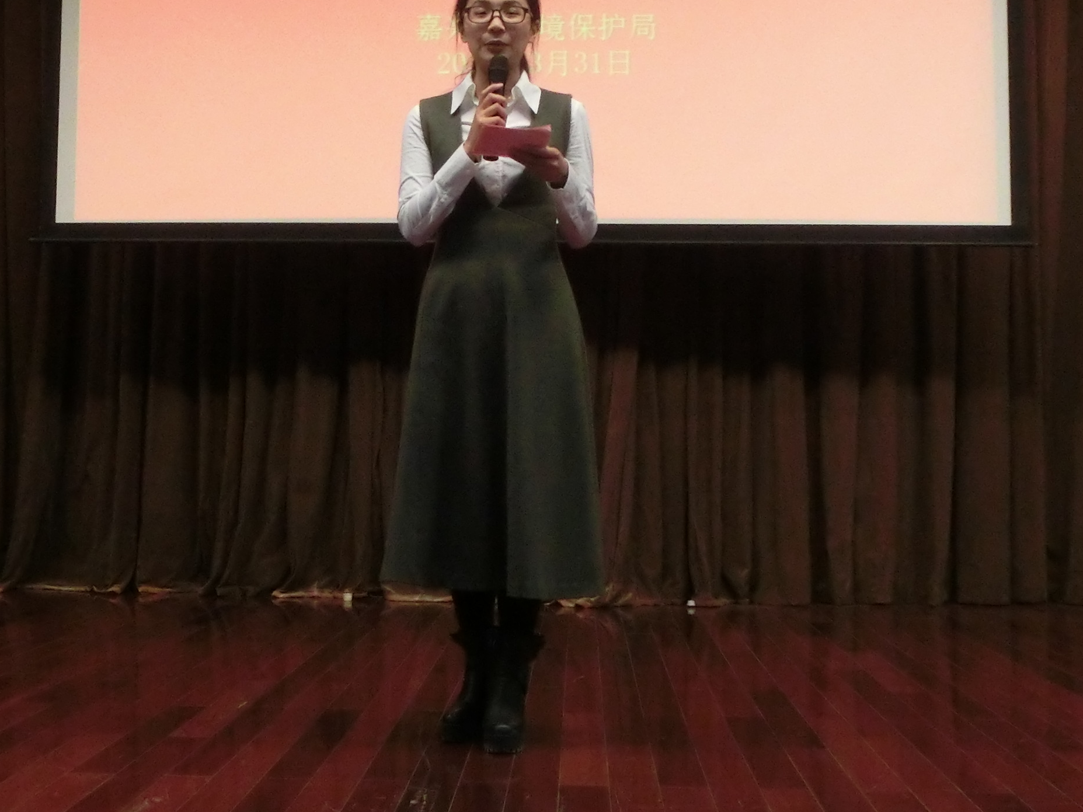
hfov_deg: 32.6
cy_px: 262
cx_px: 461
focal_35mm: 59
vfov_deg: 24.7
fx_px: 1846
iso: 800
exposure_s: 1/125
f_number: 3.5
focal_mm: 5.36
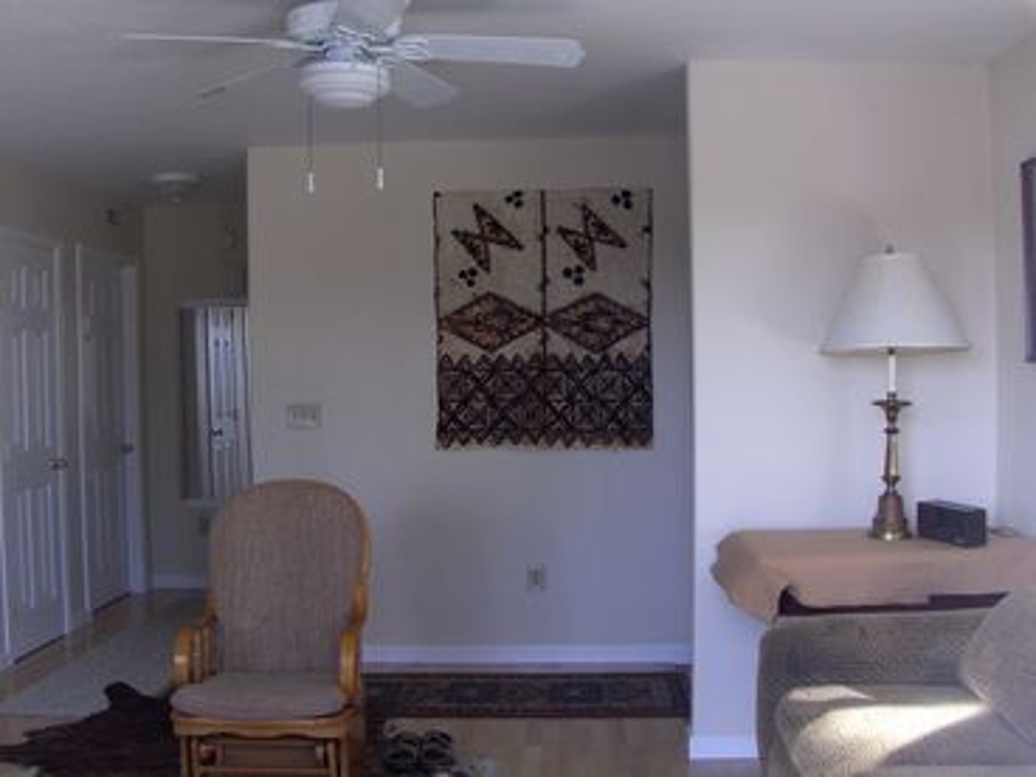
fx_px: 1227
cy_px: 388
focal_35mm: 41
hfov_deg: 45.8
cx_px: 518
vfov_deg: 35.1
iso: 147
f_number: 3.5
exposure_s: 1/157
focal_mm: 6.5
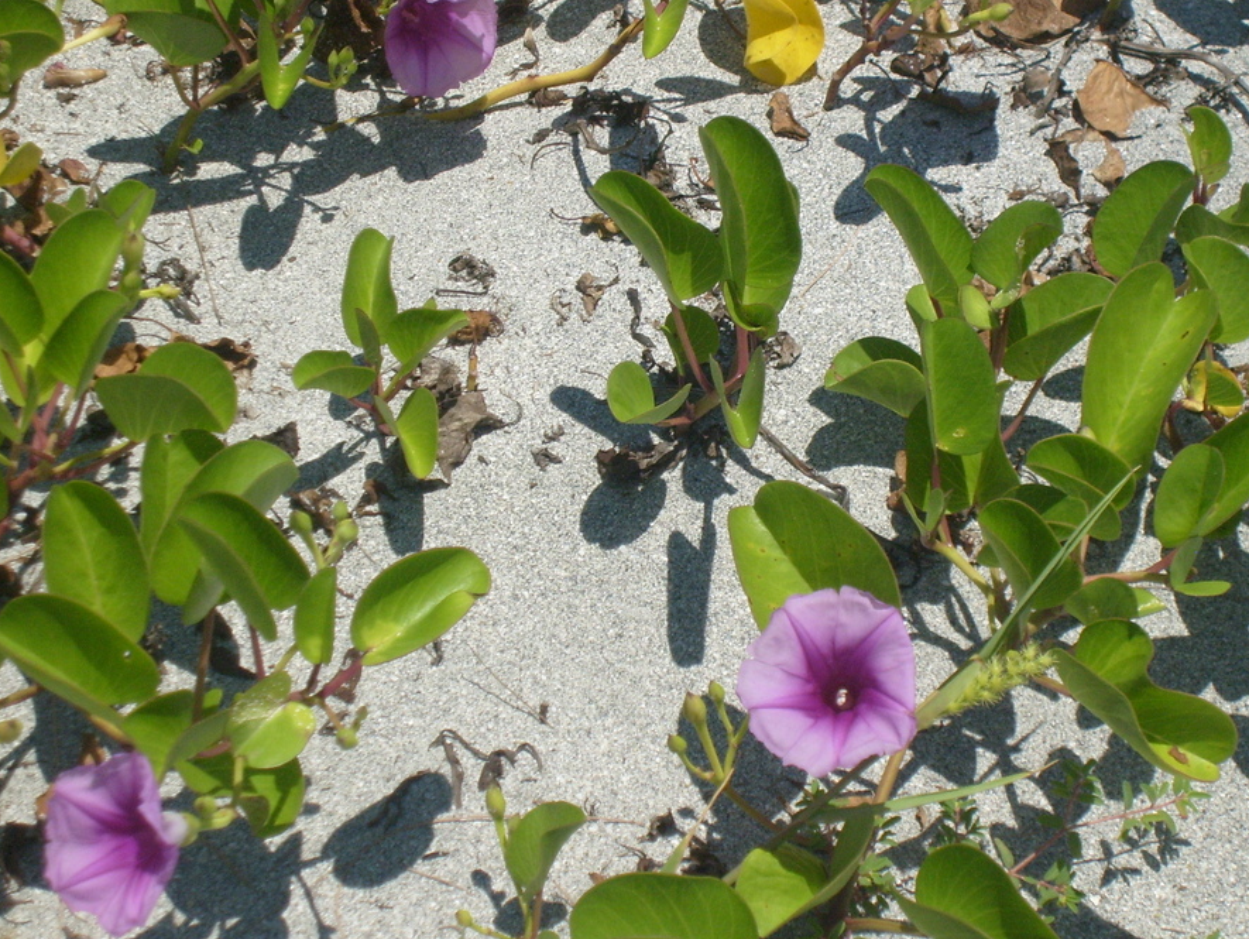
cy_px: 410
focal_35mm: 103
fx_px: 3719
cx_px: 727
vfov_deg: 14.4
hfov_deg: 19.1
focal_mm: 13.7
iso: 80
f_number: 10.6
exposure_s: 1/250
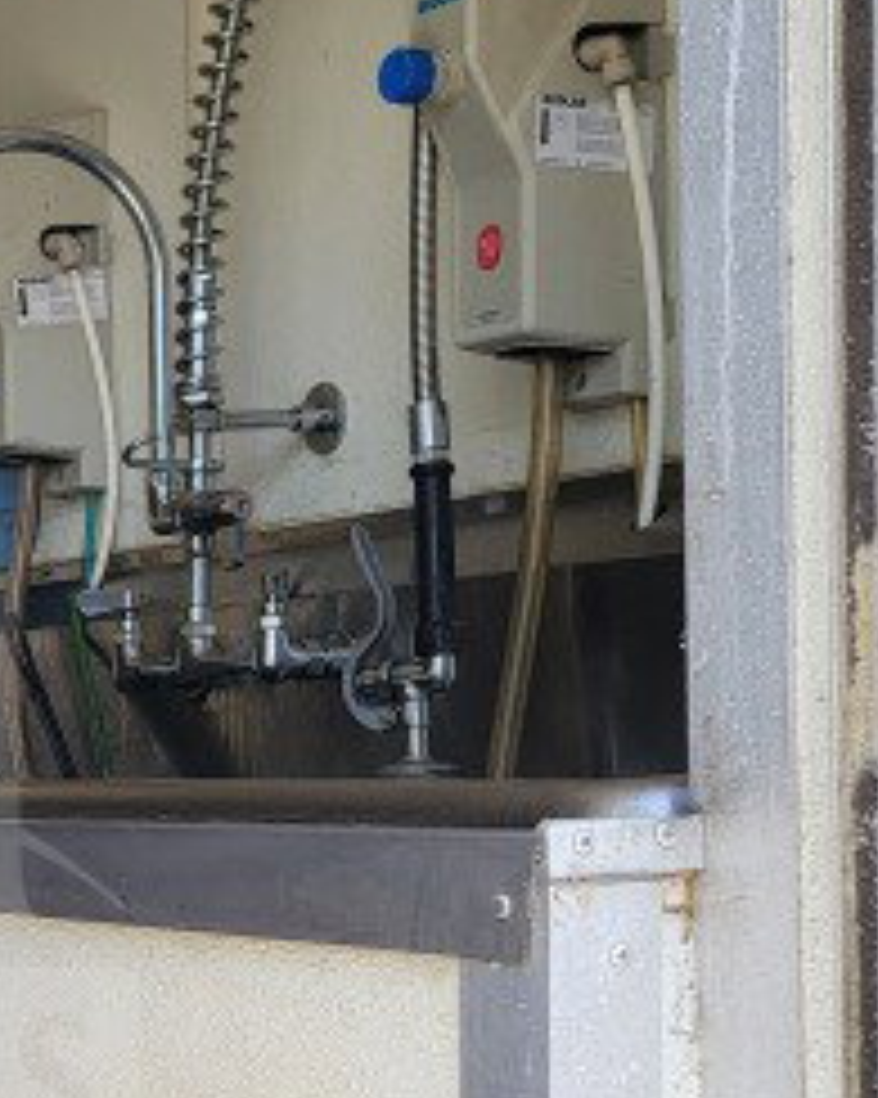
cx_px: -369
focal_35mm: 78
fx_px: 2535
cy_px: 826
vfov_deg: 24.2
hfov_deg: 17.9
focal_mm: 6.7
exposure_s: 1/127
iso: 16
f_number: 1.8
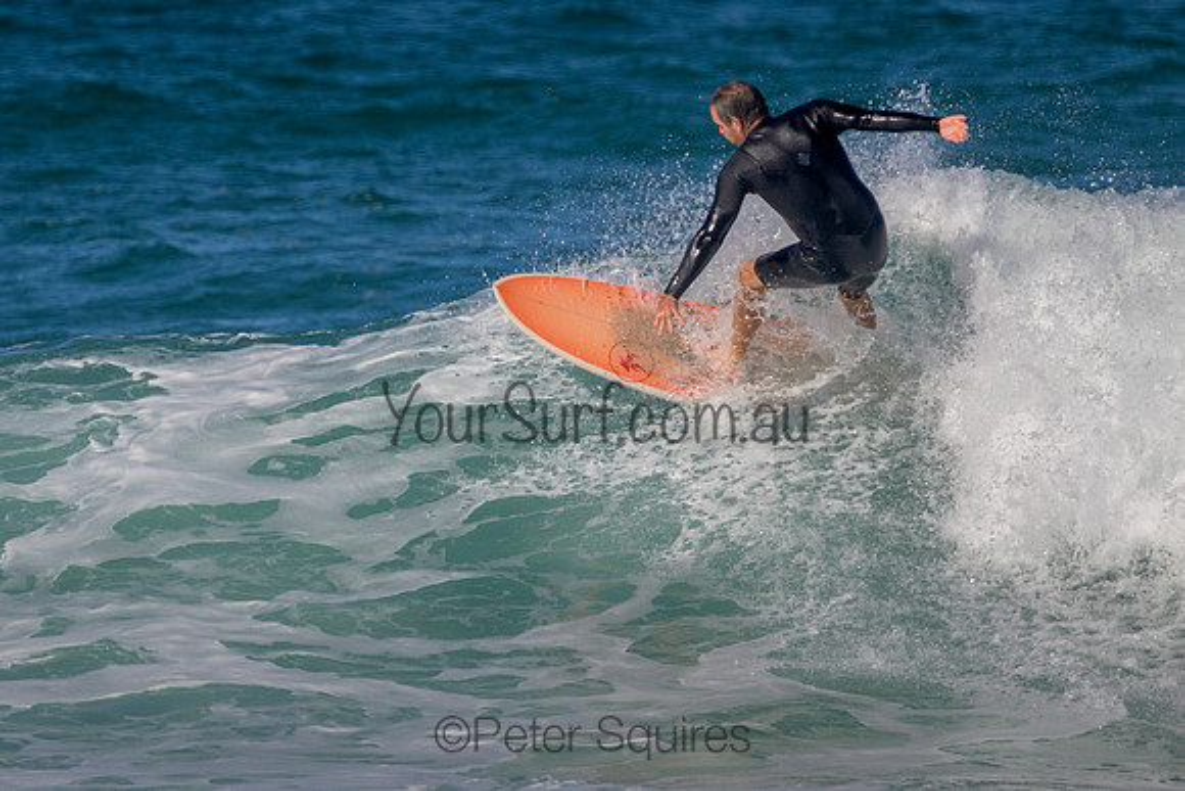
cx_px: 605
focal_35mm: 1095
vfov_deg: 1.3
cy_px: 311
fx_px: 36051
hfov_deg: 1.9
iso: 720
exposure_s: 1/2000
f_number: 11
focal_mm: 800
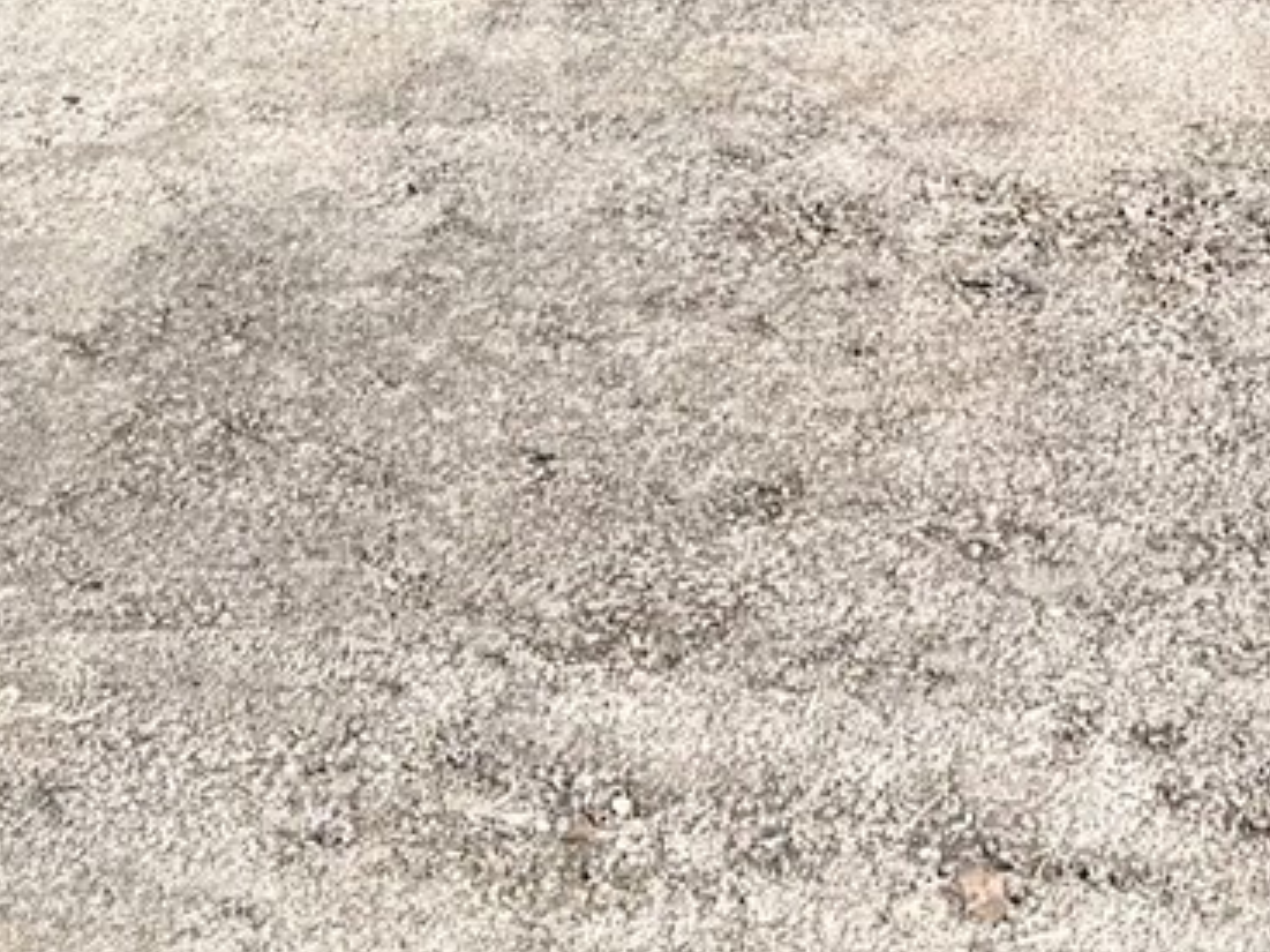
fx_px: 4915
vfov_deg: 9.9
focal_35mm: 134
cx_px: 1453
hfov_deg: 14.3
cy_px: -1184
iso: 80
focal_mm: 6.76
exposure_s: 1/4608
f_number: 1.78
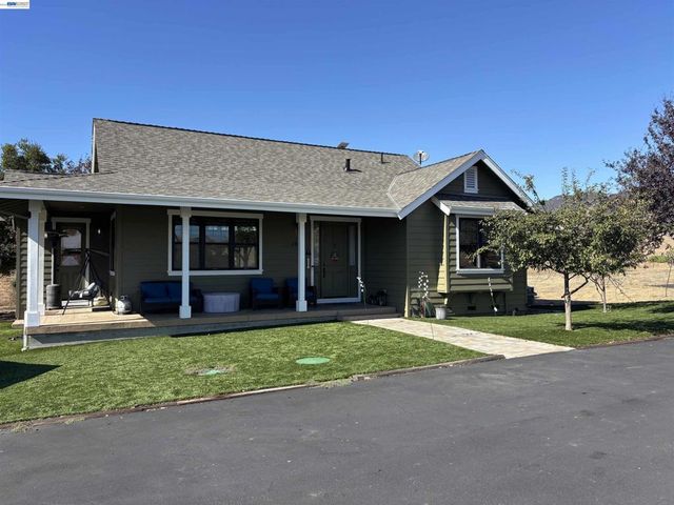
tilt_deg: +1.9
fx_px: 506
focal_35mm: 26
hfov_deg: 67.3
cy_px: 252
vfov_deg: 53.1
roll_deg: -0.3
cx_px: 337
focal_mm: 5.96
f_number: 1.6
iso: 50
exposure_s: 1/2024
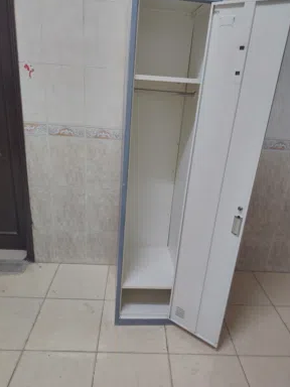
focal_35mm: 25
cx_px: 145
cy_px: 194
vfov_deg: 69.4
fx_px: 279
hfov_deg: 54.9
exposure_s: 1/33.3
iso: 625
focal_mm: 5.25
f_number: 1.75
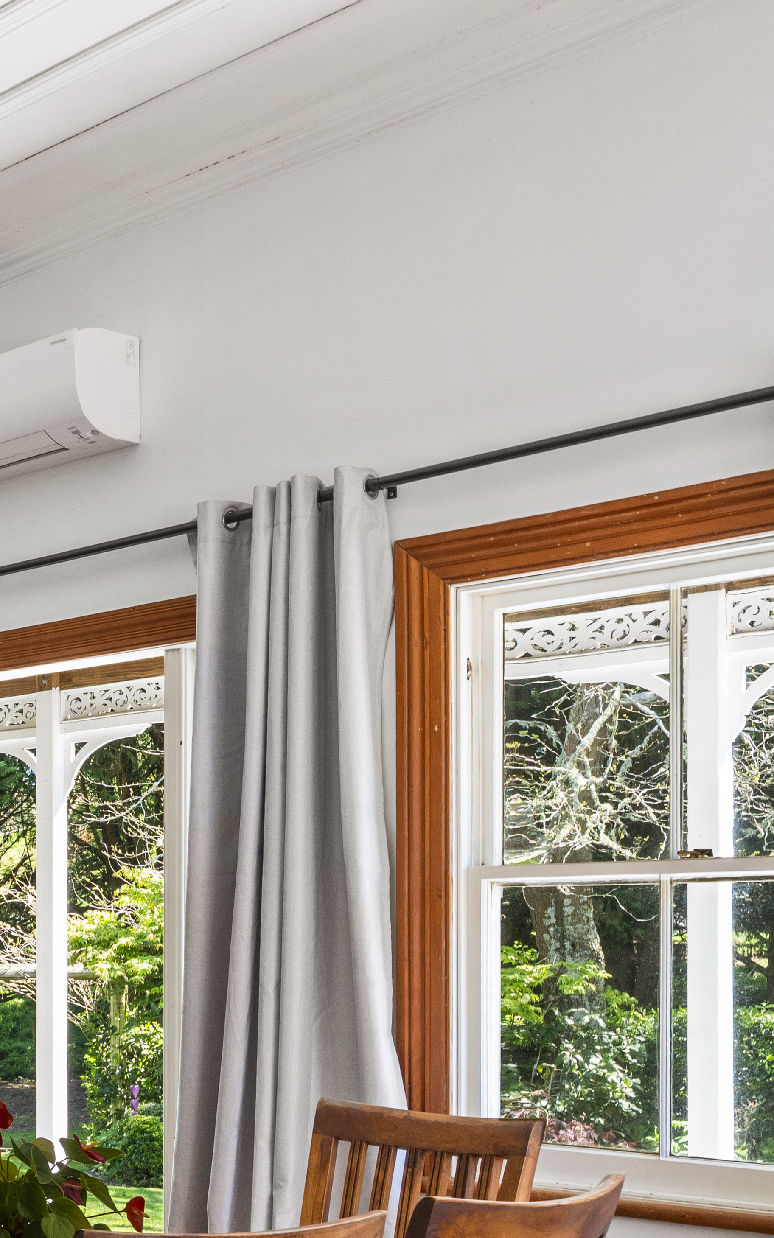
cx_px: -475
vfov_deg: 37.6
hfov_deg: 20.4
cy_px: 1002
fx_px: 1744
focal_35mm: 52
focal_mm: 18.6
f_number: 8
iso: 640
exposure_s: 1/30
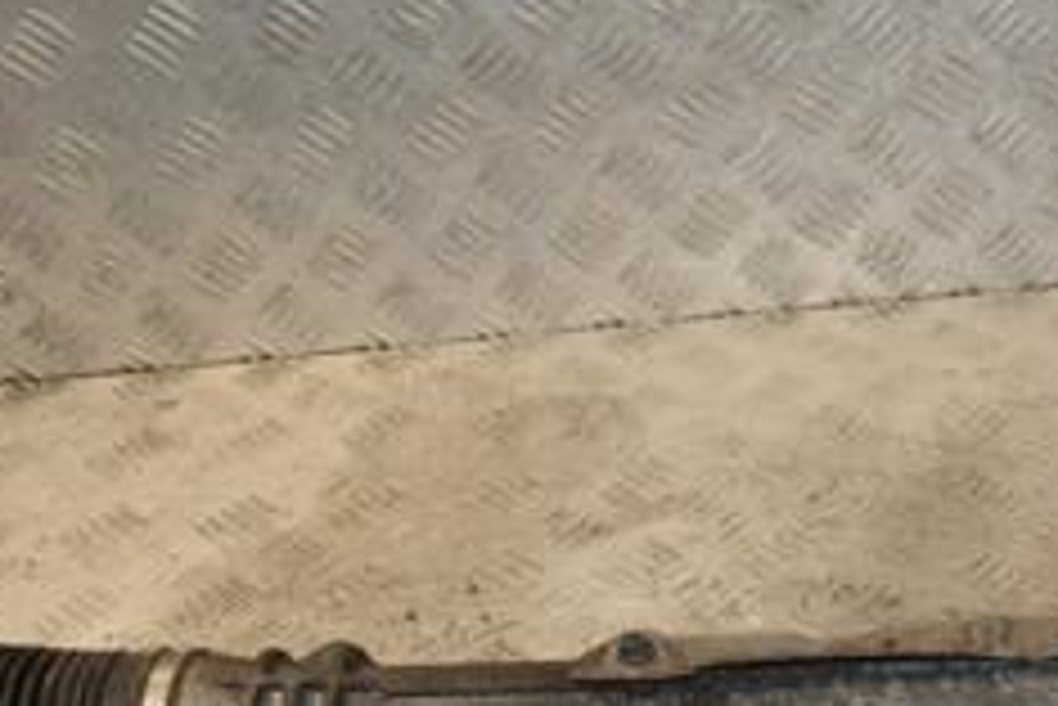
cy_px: 441
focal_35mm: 80
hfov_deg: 24.5
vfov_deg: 17.0
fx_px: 2361
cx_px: 959
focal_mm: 21
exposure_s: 1/200
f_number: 6.3
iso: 800
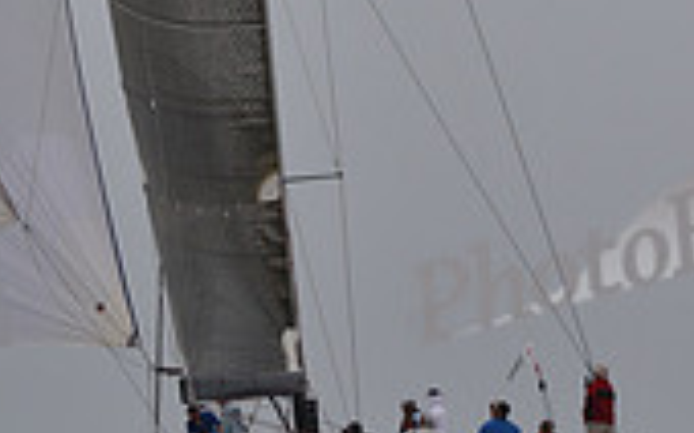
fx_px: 4612
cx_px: 202
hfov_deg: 8.6
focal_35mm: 244
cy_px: -331
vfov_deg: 5.3
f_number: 5.6
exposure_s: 1/640
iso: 250
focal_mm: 70
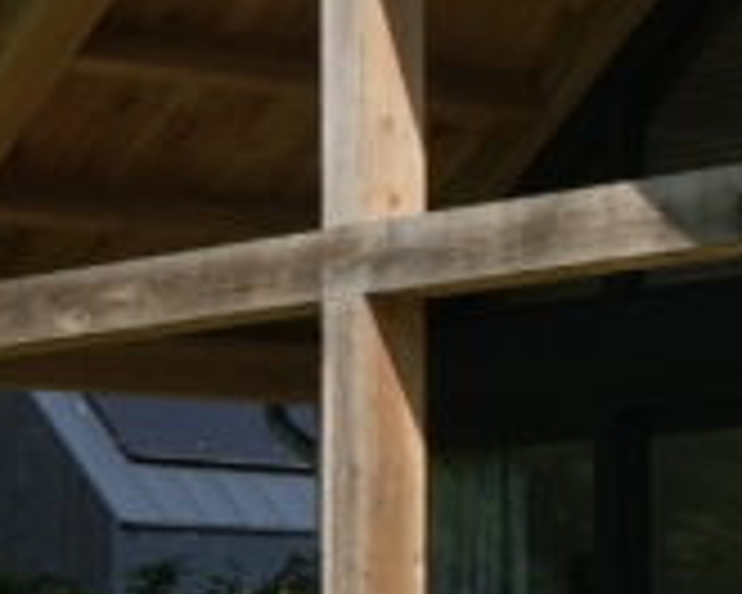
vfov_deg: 7.8
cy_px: 526
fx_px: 4348
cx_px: 1781
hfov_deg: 8.8
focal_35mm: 198
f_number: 25
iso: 640
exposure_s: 1/160
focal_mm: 34
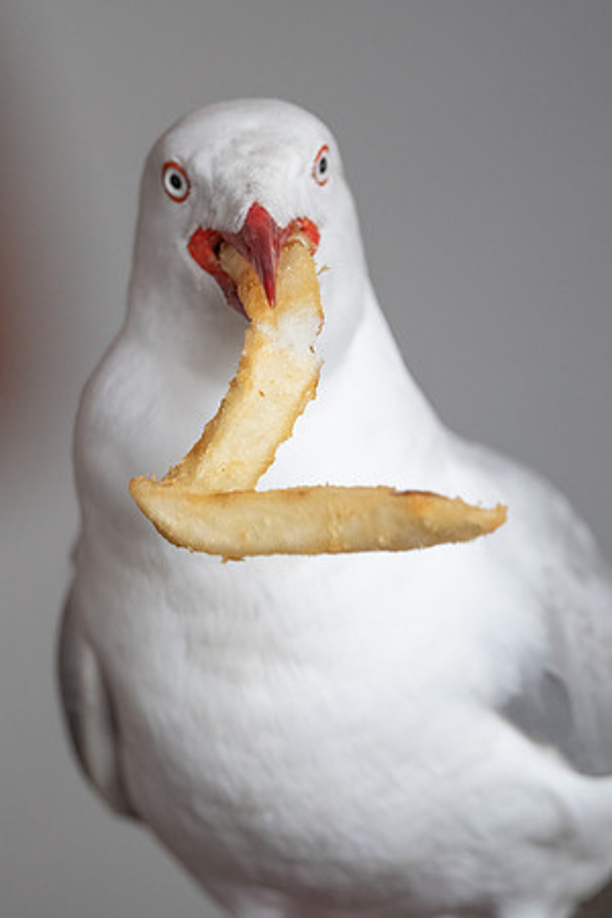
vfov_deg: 2.7
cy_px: 460
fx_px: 19157
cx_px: 254
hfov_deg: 1.8
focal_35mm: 751
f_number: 5.6
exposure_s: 1/400
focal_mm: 500
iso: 1600
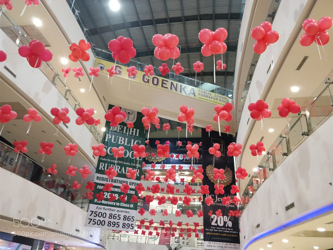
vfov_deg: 56.8
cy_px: 125
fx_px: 231
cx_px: 166
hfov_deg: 71.6
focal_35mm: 24
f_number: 1.7
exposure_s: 1/20
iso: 1600
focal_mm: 4.1
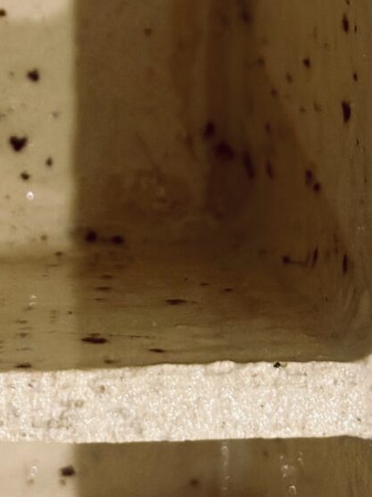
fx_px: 1965
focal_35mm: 137
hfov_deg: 10.6
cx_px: -76
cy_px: -114
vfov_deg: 13.9
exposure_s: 1/50
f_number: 1.78
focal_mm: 6.86
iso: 125
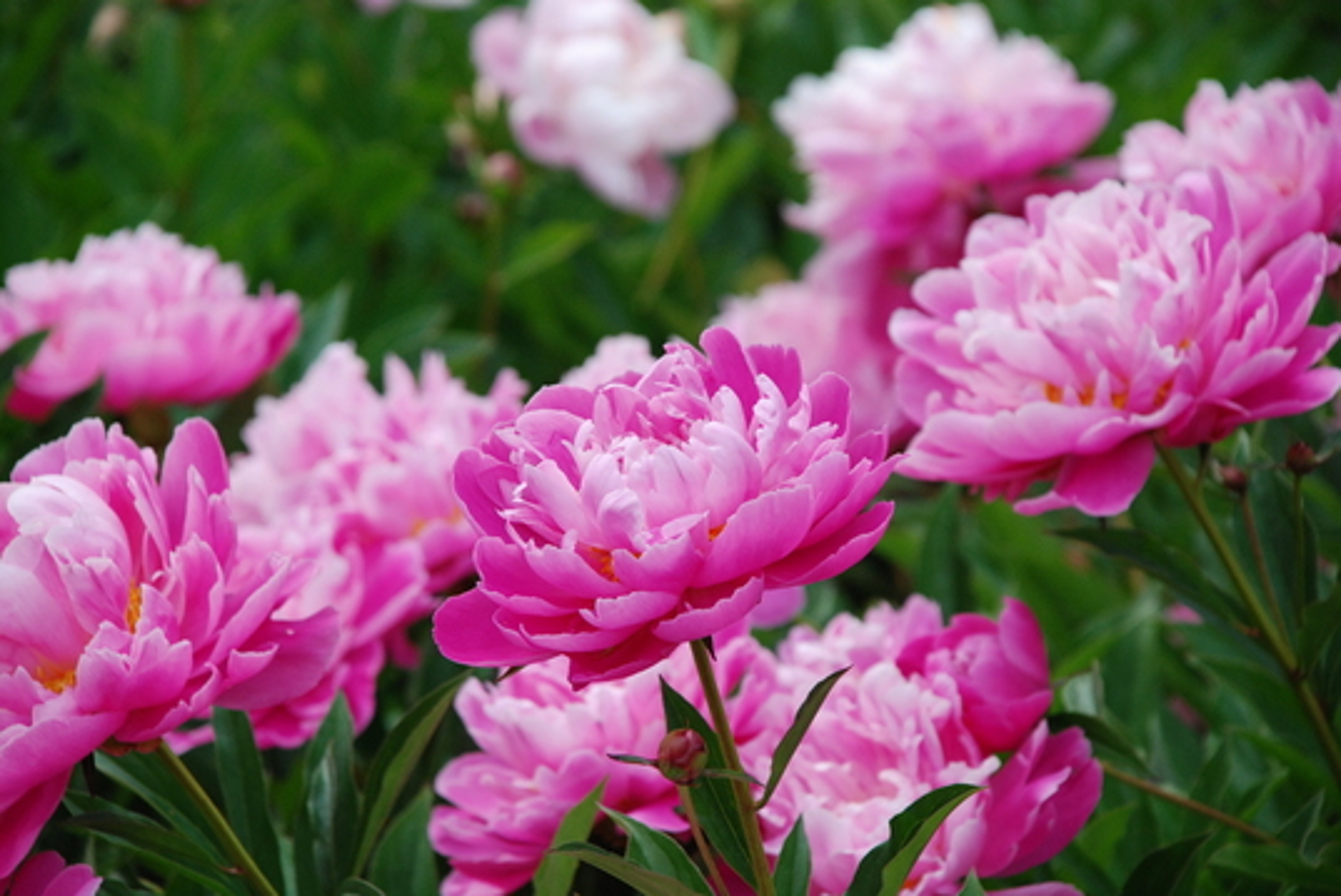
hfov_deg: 10.2
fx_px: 7549
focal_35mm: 202
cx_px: 670
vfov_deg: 6.8
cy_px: 448
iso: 500
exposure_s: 1/640
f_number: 6.3
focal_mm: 135
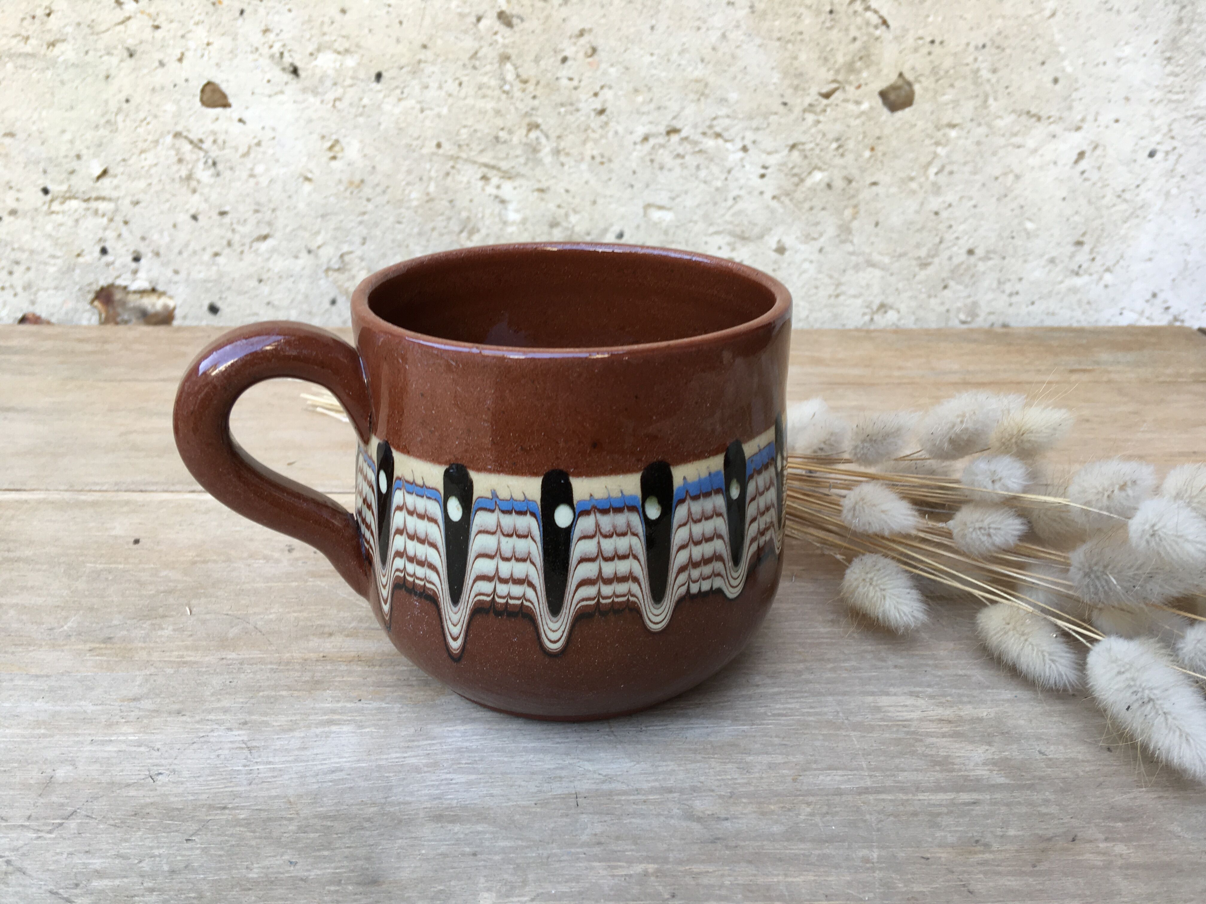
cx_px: 603
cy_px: 452
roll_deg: -0.6
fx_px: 1010
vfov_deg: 48.2
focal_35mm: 29
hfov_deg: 61.7
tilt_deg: -23.0
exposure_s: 1/50
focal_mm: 4.15
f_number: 2.2
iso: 25
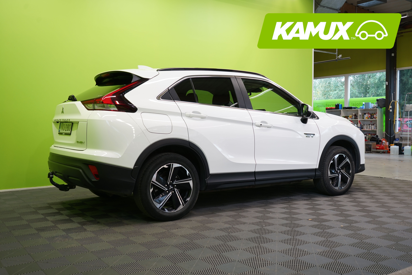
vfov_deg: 37.9
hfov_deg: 54.4
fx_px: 401
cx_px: 206
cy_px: 138
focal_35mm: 35
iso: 400
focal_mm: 35
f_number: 5.6
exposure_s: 1/25
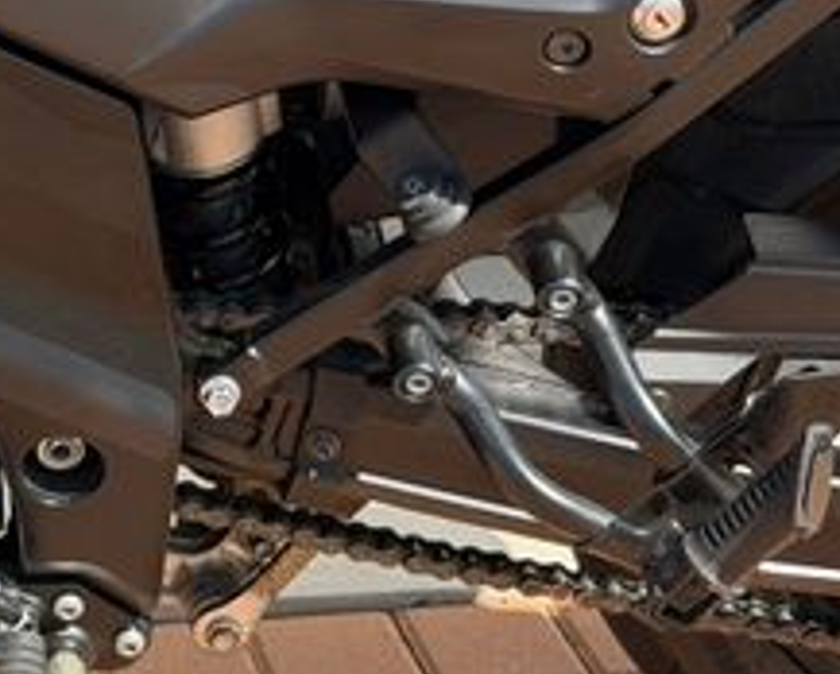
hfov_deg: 13.6
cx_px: -116
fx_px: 3434
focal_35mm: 138
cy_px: 89
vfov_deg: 11.1
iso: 100
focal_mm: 6.76
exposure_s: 1/2976
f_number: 1.78
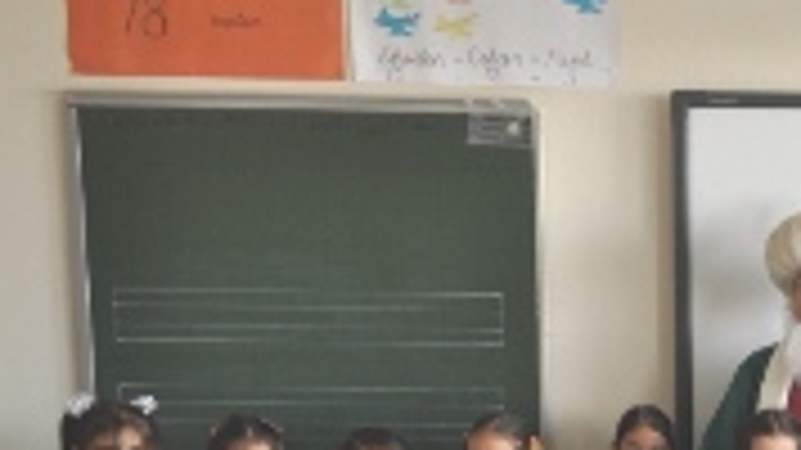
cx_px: 932
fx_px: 1508
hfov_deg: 26.8
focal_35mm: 71
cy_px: 558
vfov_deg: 16.2
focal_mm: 18
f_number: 4
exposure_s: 1/60
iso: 450
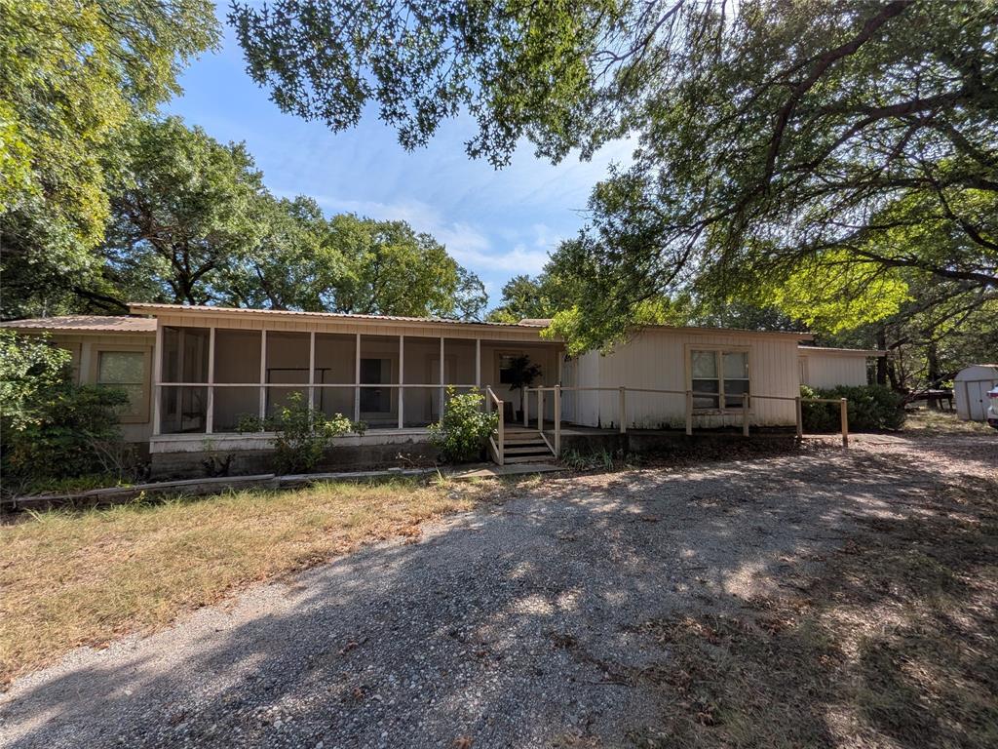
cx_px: 499
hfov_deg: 106.2
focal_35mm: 13
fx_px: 375
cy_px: 374
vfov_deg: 89.9
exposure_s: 1/1229
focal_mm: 1.54
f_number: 2.2
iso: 28
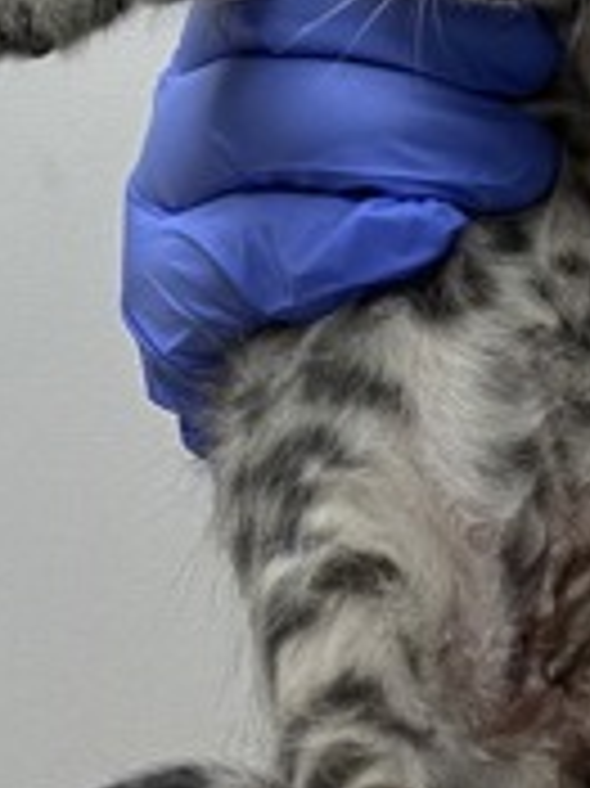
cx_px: 327
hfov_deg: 20.4
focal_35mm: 72
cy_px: 99
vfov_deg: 26.3
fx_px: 1638
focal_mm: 2.71
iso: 100
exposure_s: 1/60
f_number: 2.2
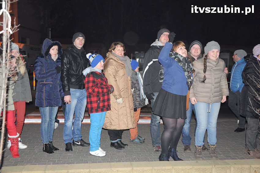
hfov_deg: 46.4
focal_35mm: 42
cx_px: 130
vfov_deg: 31.8
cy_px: 86
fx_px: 303
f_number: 4.5
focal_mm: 28
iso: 1250
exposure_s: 1/60
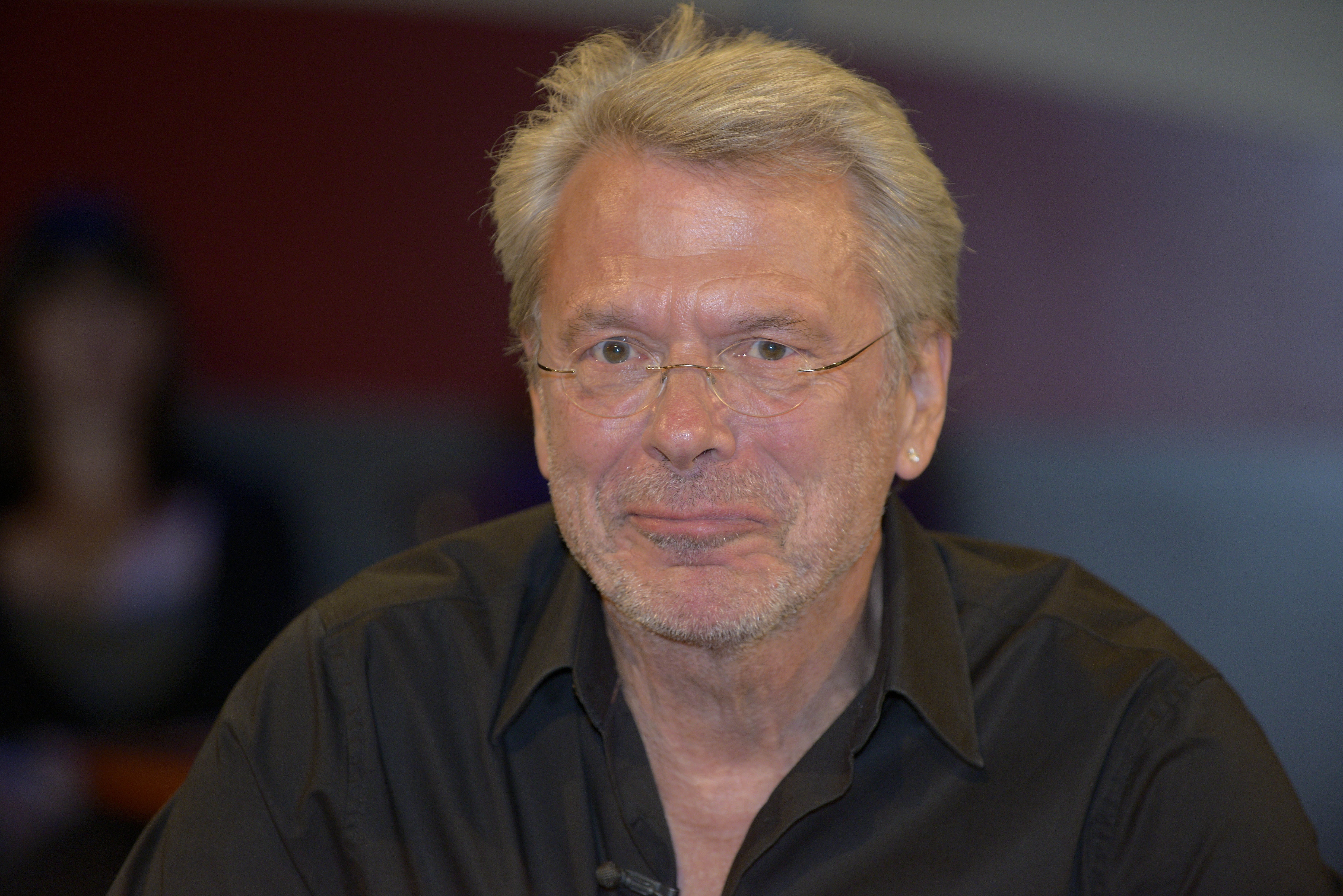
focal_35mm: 190
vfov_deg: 7.2
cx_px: 672
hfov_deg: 10.8
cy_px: 448
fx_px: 7090
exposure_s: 1/200
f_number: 5
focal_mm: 190
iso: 800
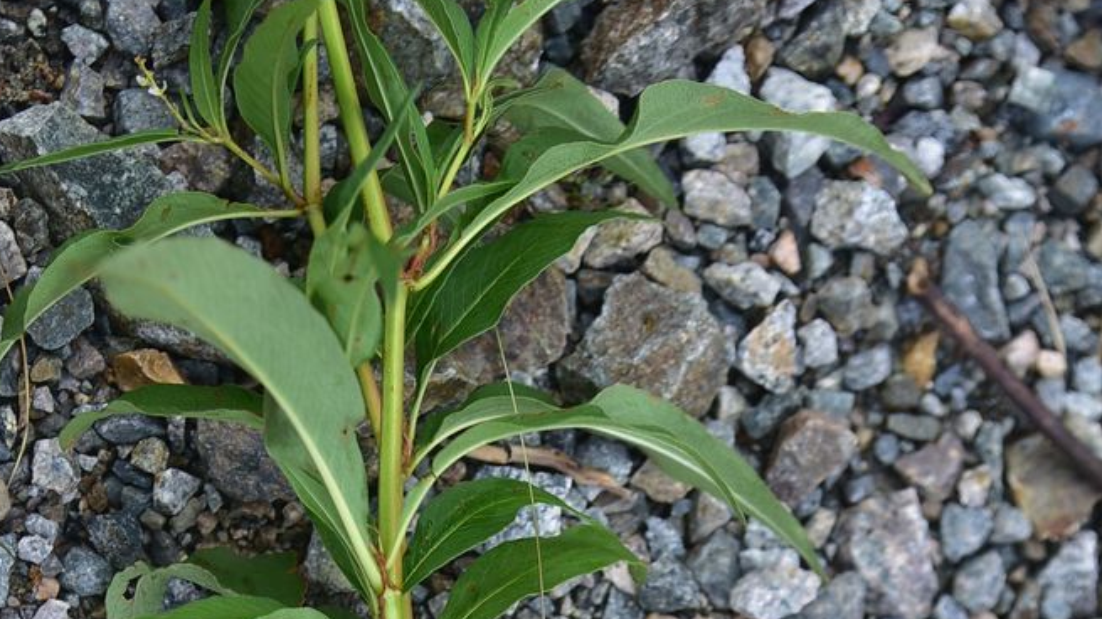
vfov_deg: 11.0
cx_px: 541
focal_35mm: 104
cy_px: 1075
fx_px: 3038
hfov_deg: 20.6
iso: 250
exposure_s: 1/160
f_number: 5.6
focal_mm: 50
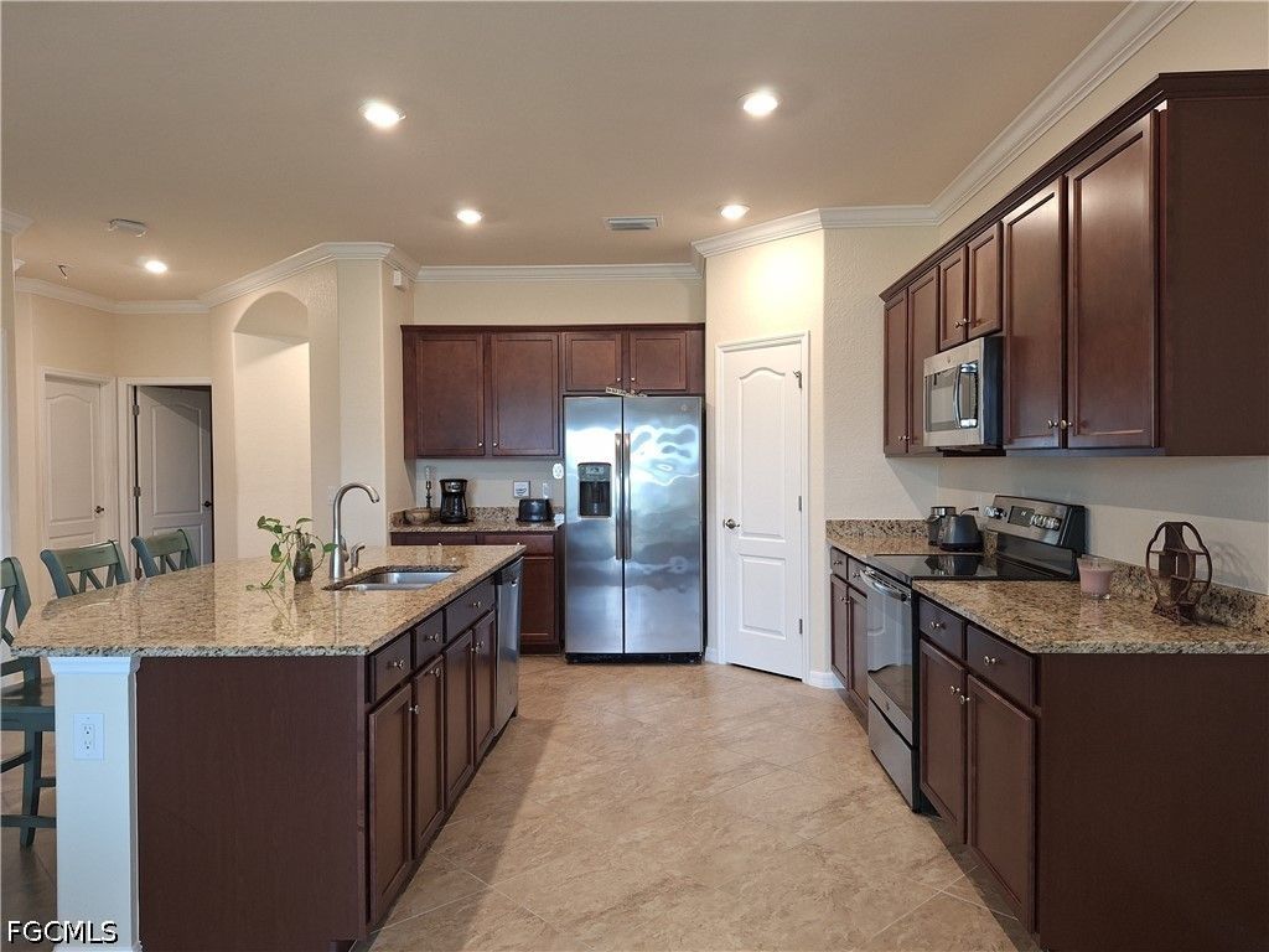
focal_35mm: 23
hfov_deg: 73.9
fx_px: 843
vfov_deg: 58.9
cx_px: 634
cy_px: 476
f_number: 1.8
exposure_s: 1/40
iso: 25
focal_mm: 5.54
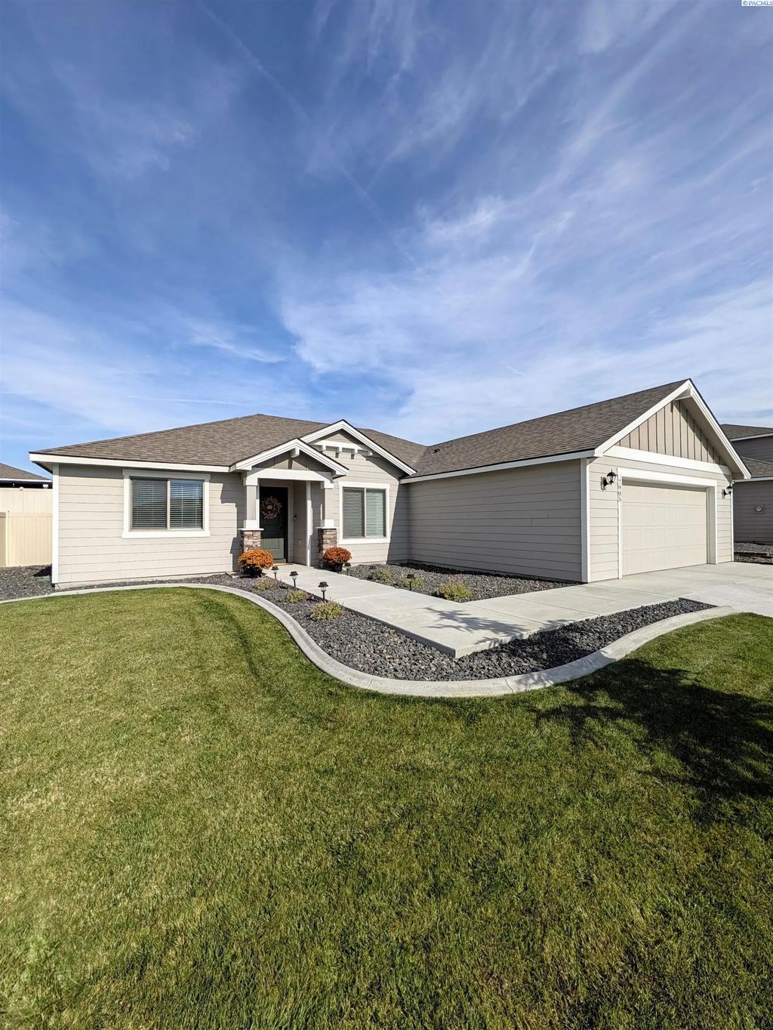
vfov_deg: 110.5
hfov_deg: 94.5
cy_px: 515
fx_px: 357
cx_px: 386
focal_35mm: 12
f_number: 1.7
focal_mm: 2.02
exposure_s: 1/5319
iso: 53
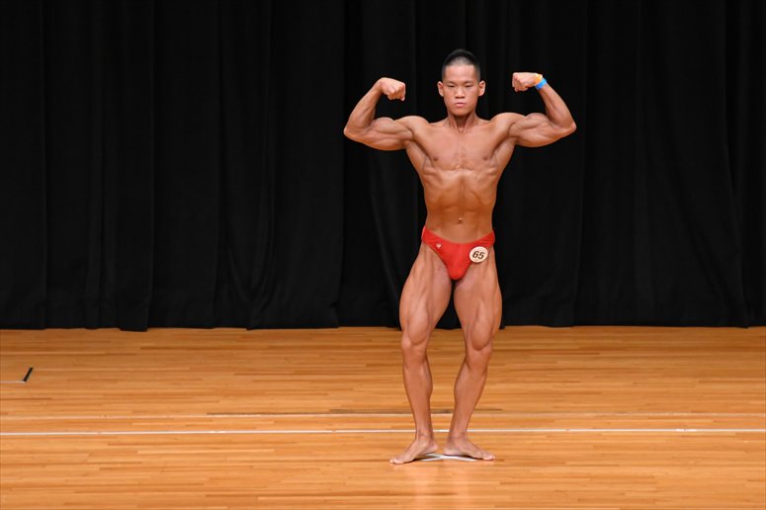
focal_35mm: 255
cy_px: 255
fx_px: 5423
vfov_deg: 5.4
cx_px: 383
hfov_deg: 8.1
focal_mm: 170
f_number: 5.6
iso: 3200
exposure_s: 1/400
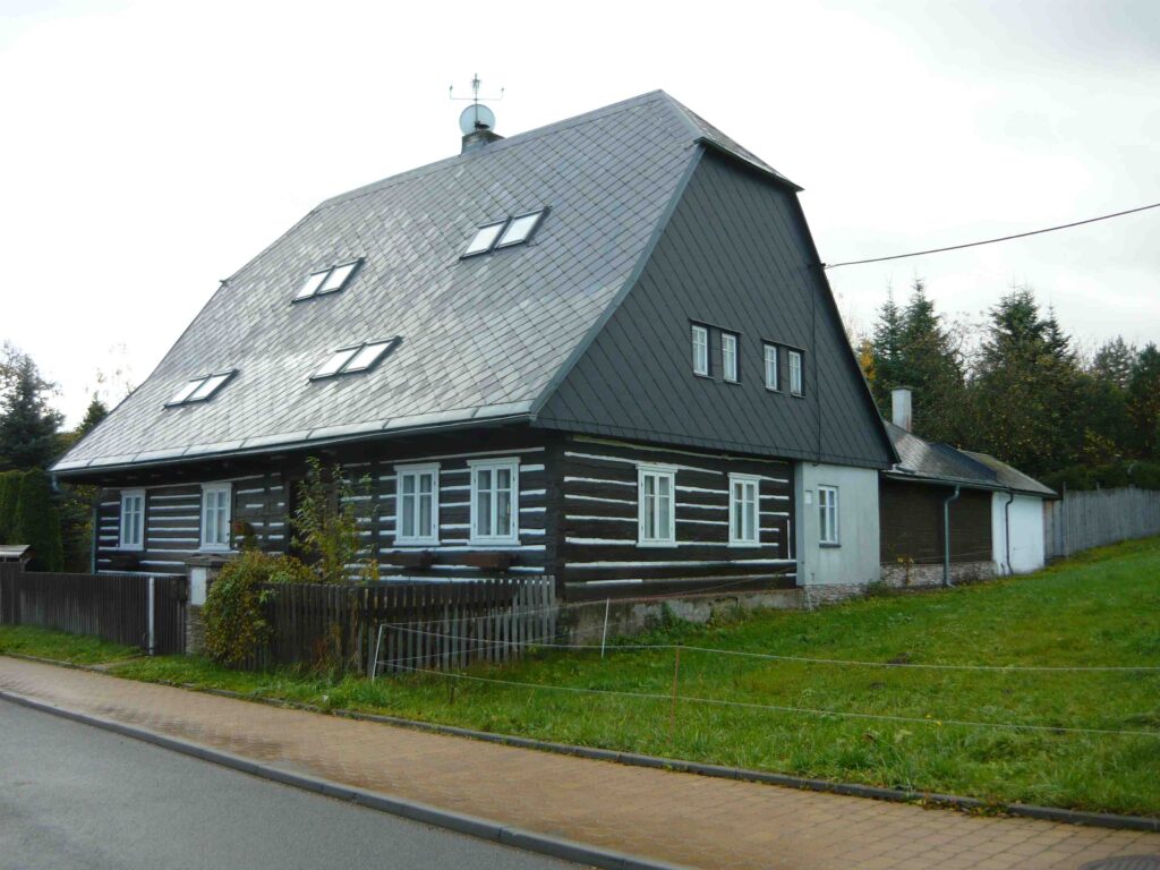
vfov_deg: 42.9
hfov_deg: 55.4
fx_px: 1106
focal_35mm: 33
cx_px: 580
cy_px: 435
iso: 100
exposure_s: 1/250
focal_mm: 5.5
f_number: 2.8
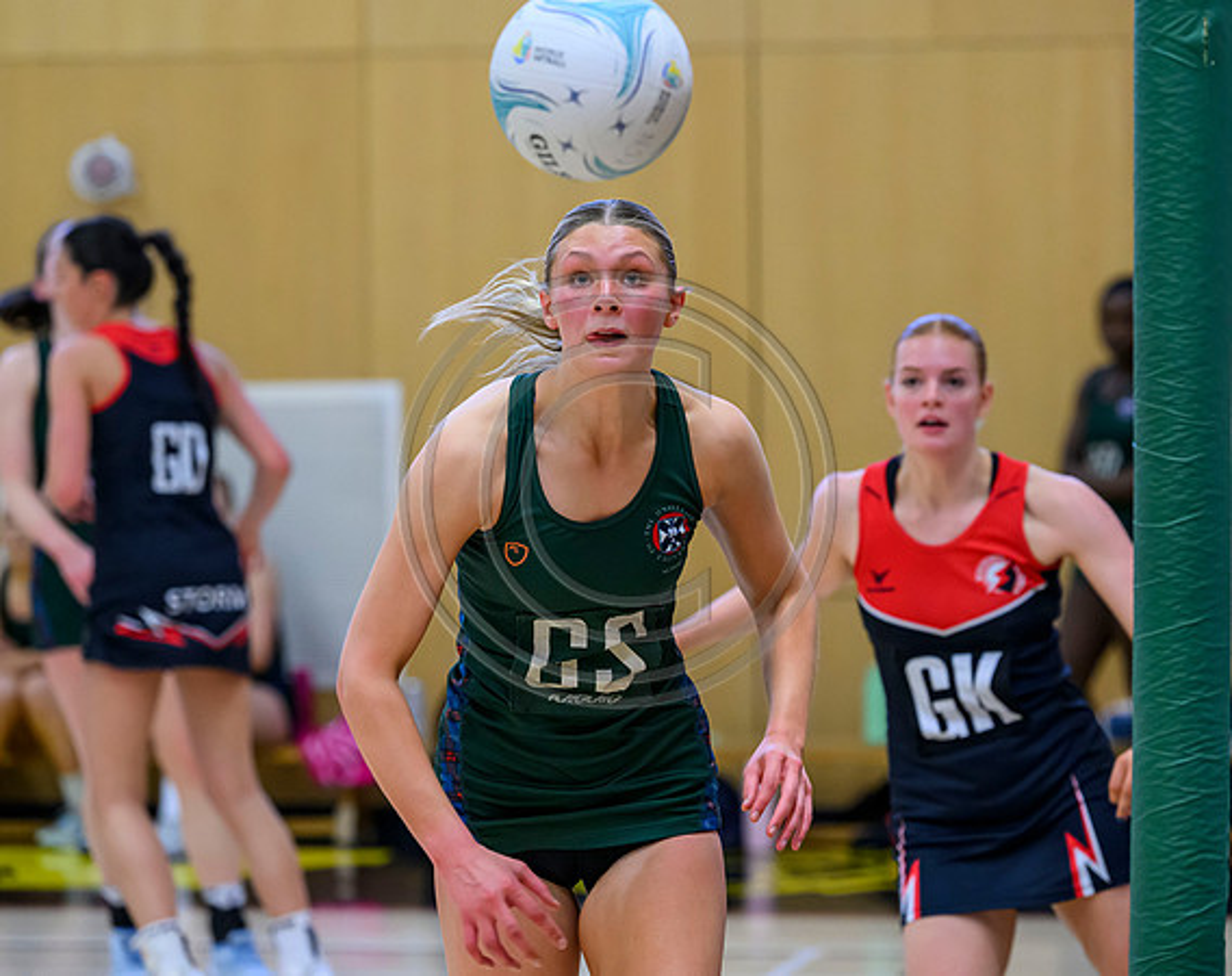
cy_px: 501
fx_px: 6623
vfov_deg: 8.4
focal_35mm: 182
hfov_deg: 10.6
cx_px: 710
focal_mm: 140
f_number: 3.2
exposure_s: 1/1000
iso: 4000
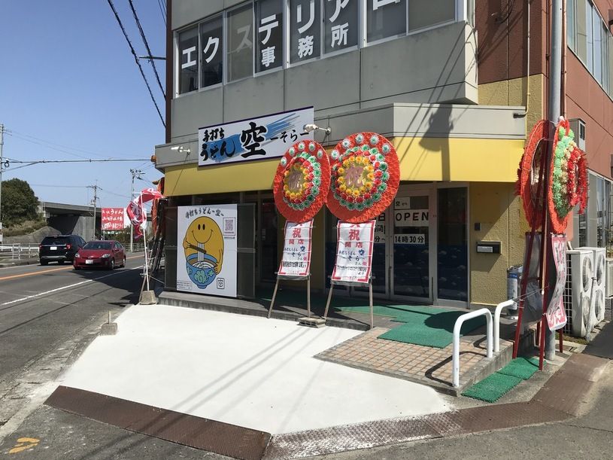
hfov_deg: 63.5
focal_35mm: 28
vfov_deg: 49.7
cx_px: 306
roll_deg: +0.7
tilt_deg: +3.2
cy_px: 230
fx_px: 496
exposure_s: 1/4000
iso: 20
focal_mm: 3.99
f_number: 1.8
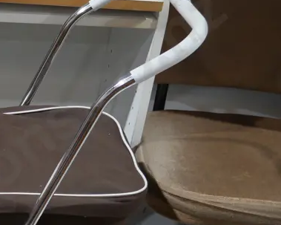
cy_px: 233
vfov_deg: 15.8
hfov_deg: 18.7
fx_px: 790
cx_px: -85
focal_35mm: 95
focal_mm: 18
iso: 640
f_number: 4
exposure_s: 1/60
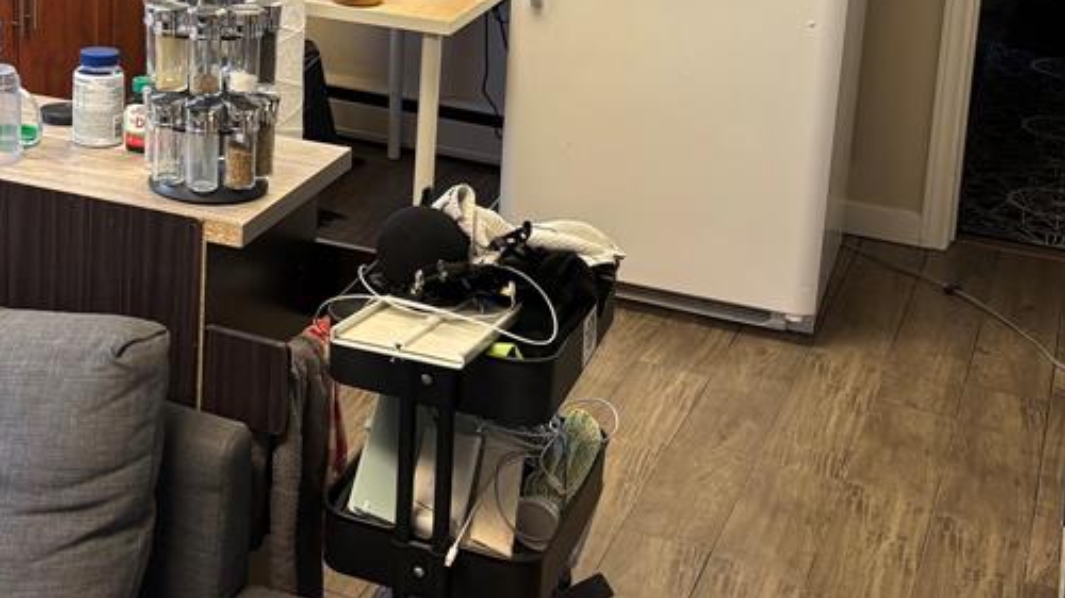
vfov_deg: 19.9
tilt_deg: -11.0
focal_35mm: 58
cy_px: -45
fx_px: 1638
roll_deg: -0.2
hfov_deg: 34.7
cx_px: 183
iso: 80
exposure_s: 1/60
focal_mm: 5.96
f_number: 1.6
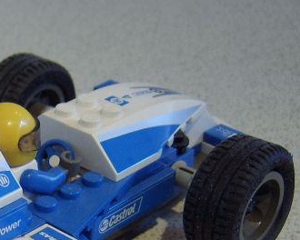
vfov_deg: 16.2
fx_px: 835
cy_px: 205
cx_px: -18
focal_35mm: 94
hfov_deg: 19.6
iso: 100
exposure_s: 1/38
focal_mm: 8.13
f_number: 2.7
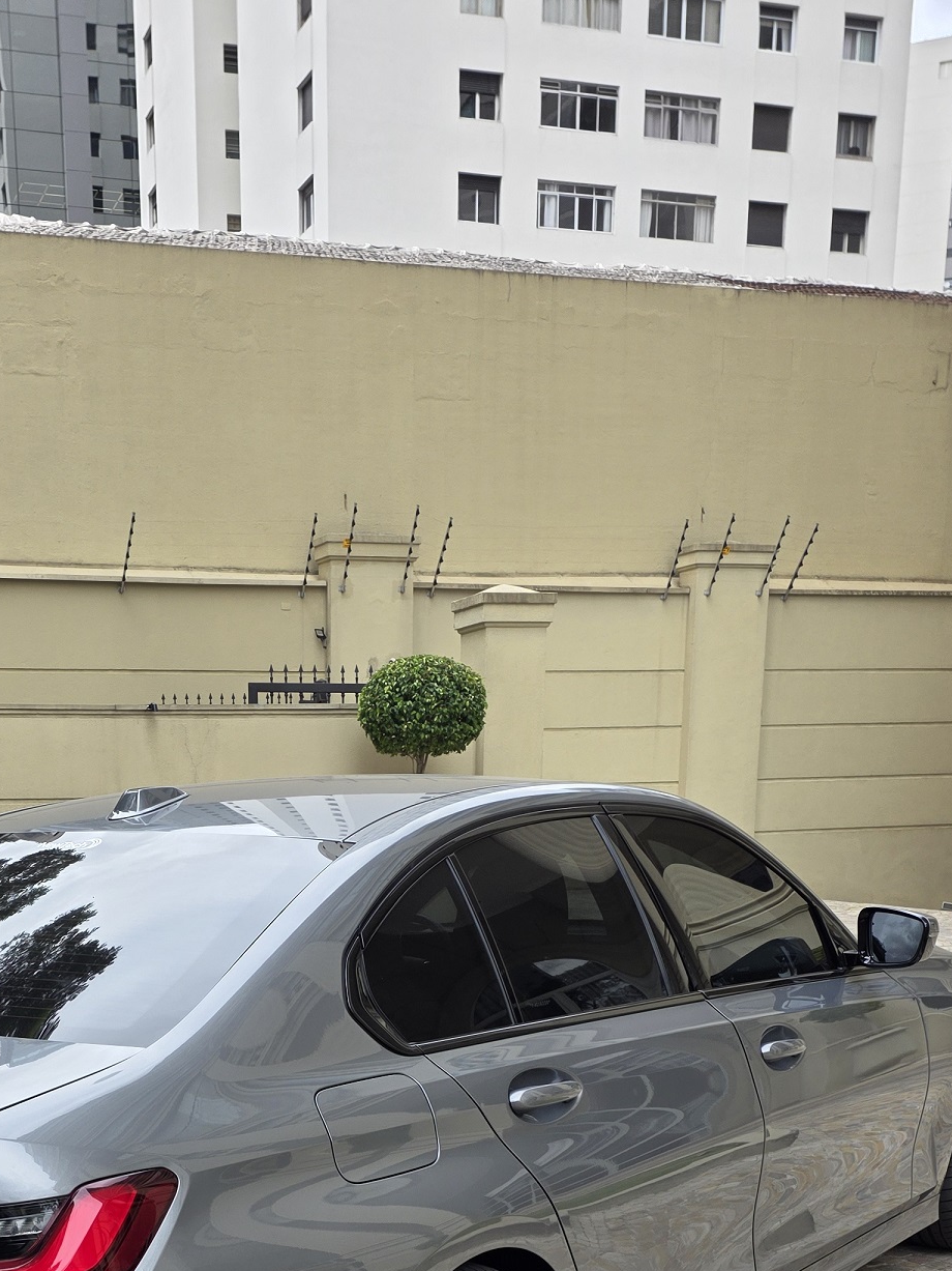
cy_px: 1209
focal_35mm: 45
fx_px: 1650
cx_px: 276
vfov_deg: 38.3
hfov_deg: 31.8
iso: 32
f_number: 1.7
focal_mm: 6.25
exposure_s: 1/359
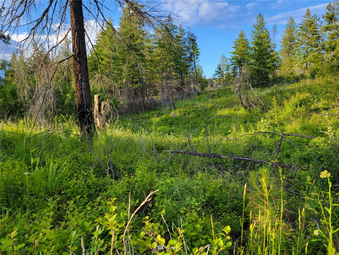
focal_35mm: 26
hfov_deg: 67.3
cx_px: 170
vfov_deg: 53.1
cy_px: 128
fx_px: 255
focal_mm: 5.4
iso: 40
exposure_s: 1/590
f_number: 1.8
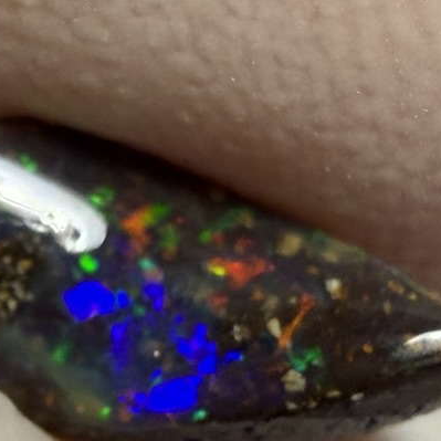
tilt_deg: -66.4
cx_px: 145
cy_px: 406
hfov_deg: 14.7
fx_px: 1701
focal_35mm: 118
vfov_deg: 14.6
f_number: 2.2
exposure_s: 1/100
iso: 64
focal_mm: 2.22
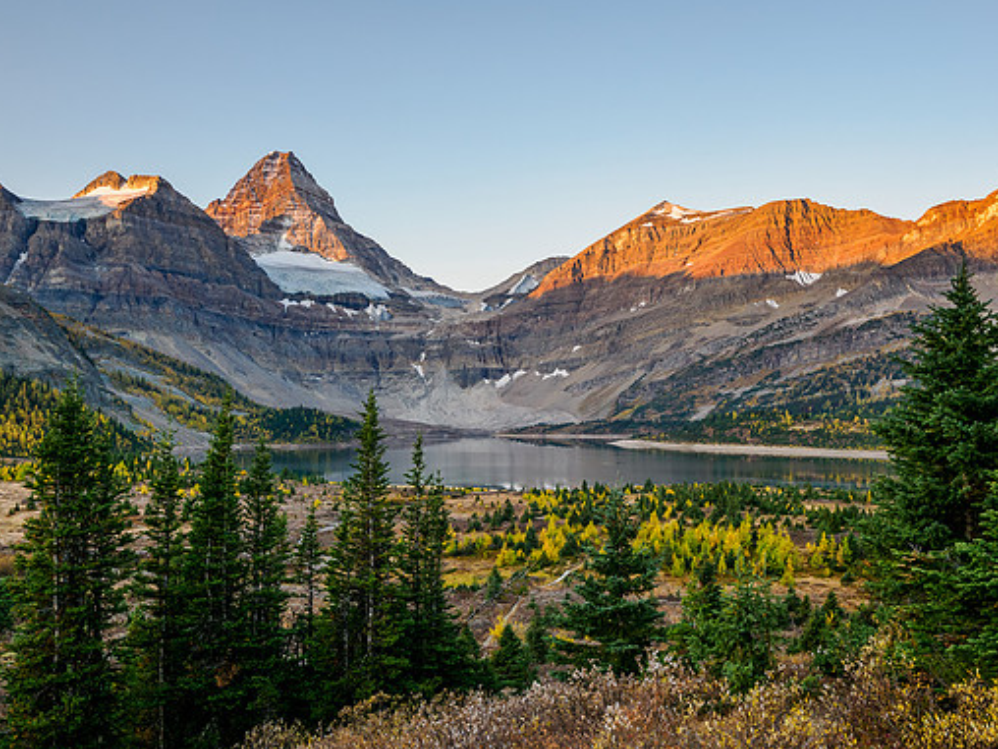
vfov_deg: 44.1
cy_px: 355
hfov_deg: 56.8
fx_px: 923
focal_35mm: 32
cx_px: 464
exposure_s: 1/60
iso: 200
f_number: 5.6
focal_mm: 14
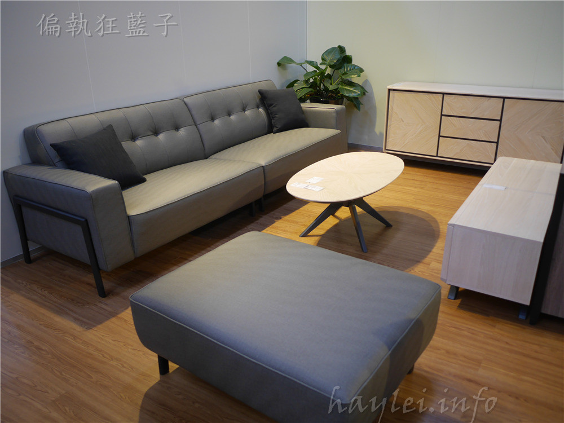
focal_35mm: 30
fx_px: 489
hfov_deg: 60.0
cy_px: 212
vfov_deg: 46.8
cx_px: 282
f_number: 1.7
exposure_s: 1/60
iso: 400
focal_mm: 15
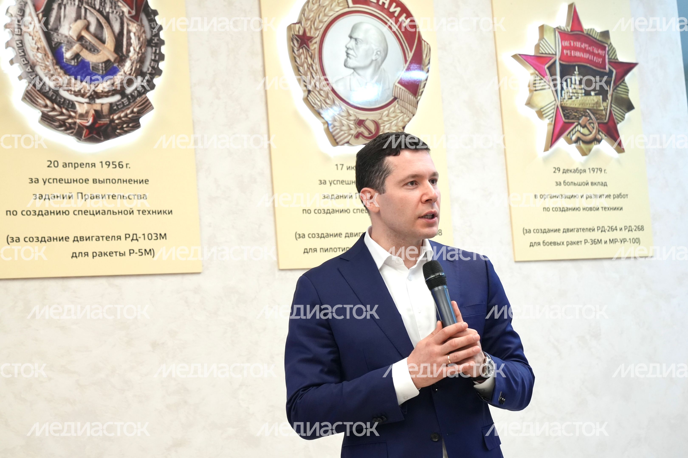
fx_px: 1127
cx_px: 344
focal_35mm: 59
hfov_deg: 33.9
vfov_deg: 23.0
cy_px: 229
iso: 3200
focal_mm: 59
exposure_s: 1/160
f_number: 5.6
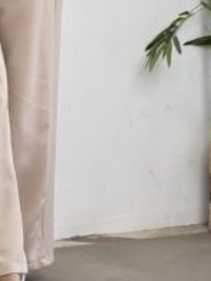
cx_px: 6
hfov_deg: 4.9
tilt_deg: -6.4
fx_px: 2476
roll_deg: -0.5
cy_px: -86
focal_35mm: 305
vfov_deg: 6.4
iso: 50
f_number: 2.8
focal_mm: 16.89
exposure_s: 1/100
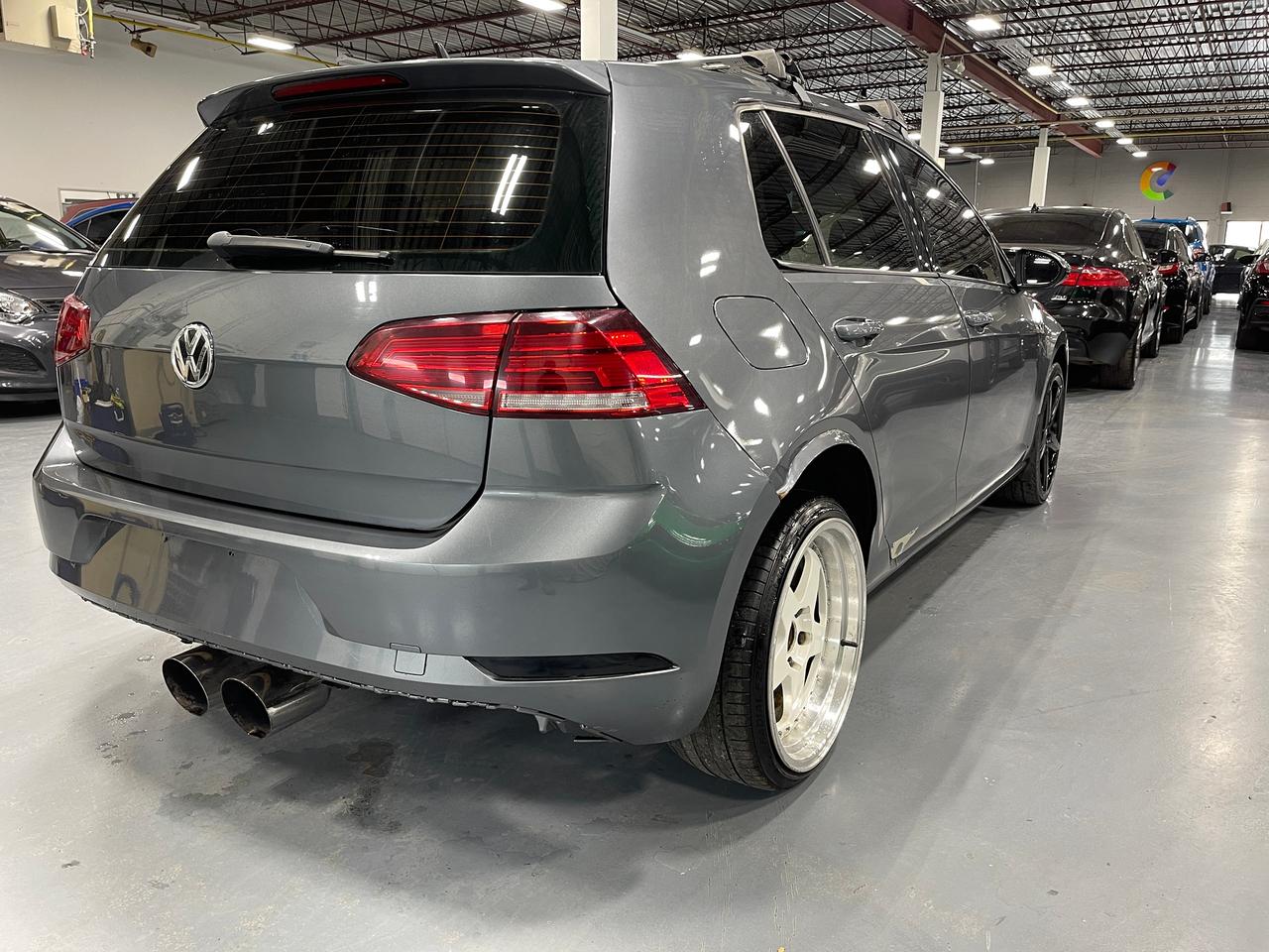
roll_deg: -1.2
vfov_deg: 54.9
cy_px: 476
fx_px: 916
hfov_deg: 69.4
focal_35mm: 25
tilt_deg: -14.0
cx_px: 634
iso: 100
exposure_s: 1/60
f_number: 1.6
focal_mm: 5.1
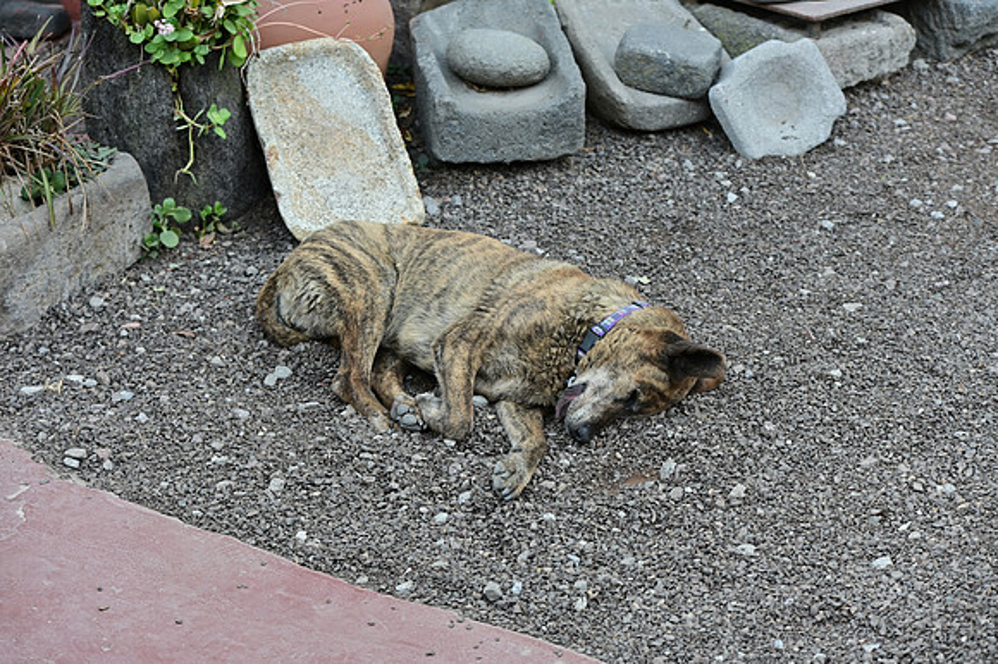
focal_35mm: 70
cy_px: 332
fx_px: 1939
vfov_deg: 19.4
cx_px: 499
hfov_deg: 28.9
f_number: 5.6
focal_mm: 70
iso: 200
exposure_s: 1/250
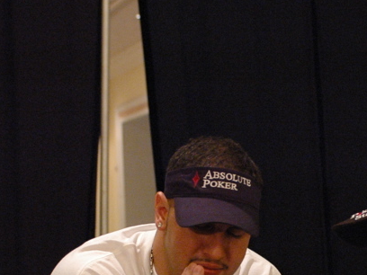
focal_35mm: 104
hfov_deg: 18.8
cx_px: 254
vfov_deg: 14.0
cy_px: 274
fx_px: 1103
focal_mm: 28
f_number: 2.8
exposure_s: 1/45
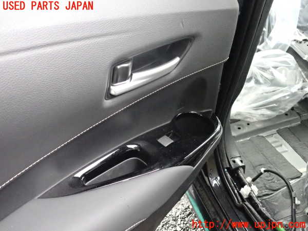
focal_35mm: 30
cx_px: 154
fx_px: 267
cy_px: 116
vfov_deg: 46.8
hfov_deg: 60.0
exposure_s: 1/125
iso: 3200
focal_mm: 5.4
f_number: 2.3
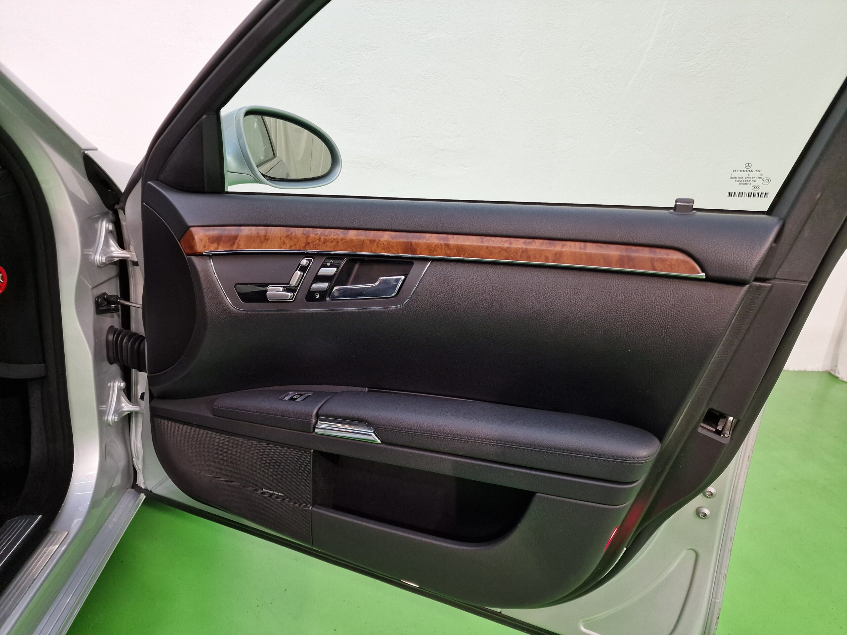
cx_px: 424
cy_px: 318
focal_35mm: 23
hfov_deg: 73.9
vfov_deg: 58.9
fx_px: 563
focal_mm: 6.4
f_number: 1.8
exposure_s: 1/100
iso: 200
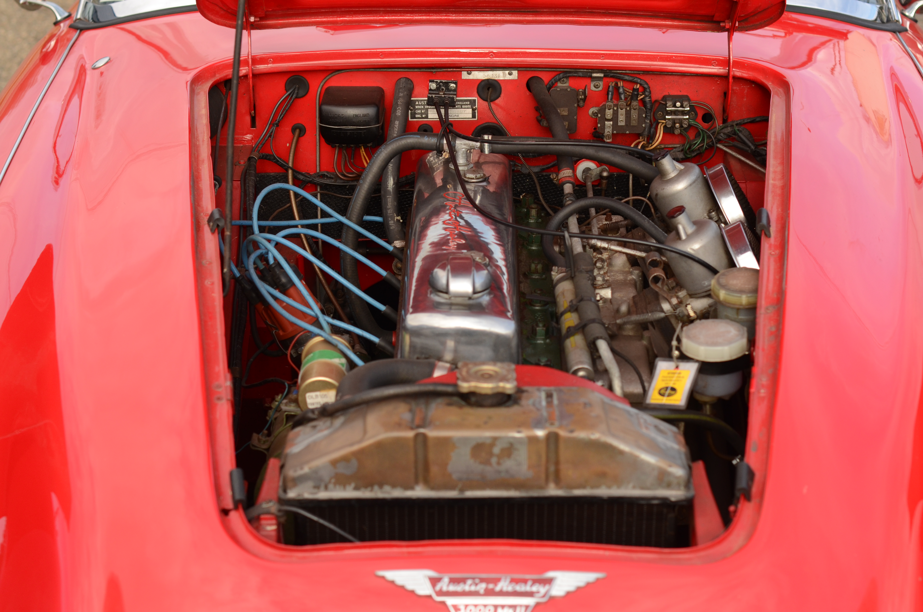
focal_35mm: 75
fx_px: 1919
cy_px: 306
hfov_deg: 27.0
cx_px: 462
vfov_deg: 18.1
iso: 320
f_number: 4
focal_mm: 50
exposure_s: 1/1000
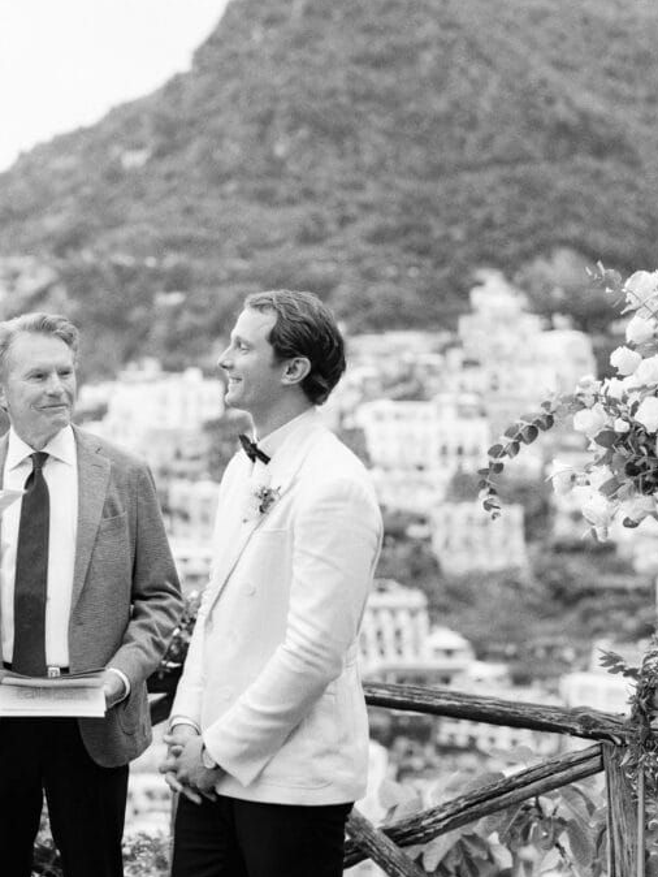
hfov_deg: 19.6
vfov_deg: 26.7
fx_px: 1849
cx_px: 10
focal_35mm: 73
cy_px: 440
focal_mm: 50
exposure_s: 1/500
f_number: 2
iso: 160
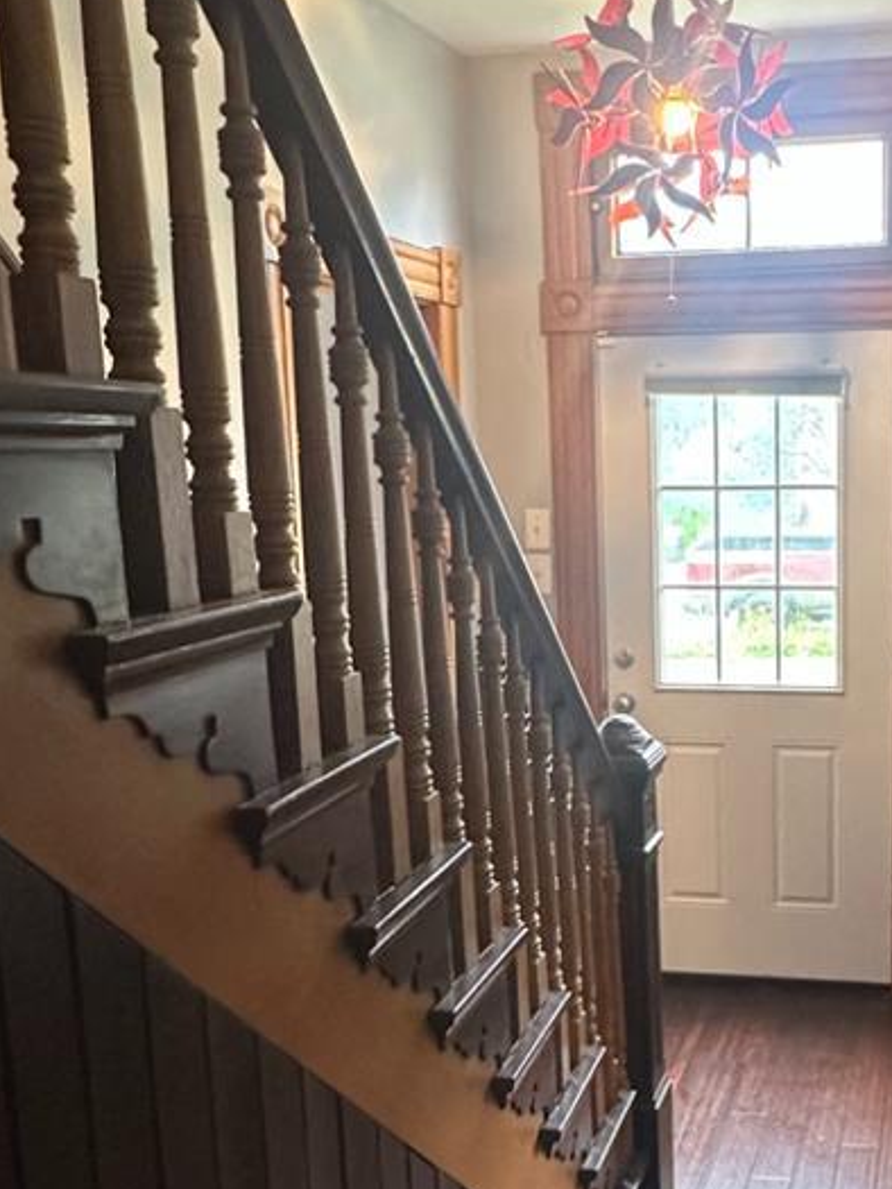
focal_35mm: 40
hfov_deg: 34.6
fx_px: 1374
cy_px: 688
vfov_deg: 46.6
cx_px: 741
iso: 320
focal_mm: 2.22
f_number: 2.2
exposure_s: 1/60
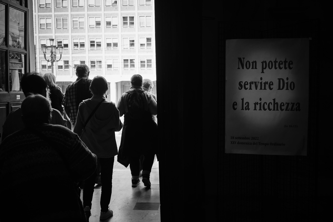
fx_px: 379
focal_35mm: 41
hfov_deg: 47.4
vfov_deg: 32.6
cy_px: 111
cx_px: 166
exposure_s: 1/250
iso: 200
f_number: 2.8
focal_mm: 27
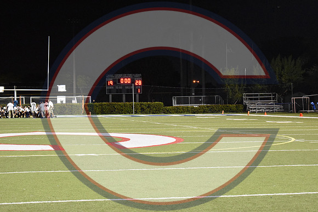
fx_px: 729
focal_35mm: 82
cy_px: 106
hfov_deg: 24.6
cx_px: 159
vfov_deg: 16.6
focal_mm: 55
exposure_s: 1/60
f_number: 5.6
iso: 5600
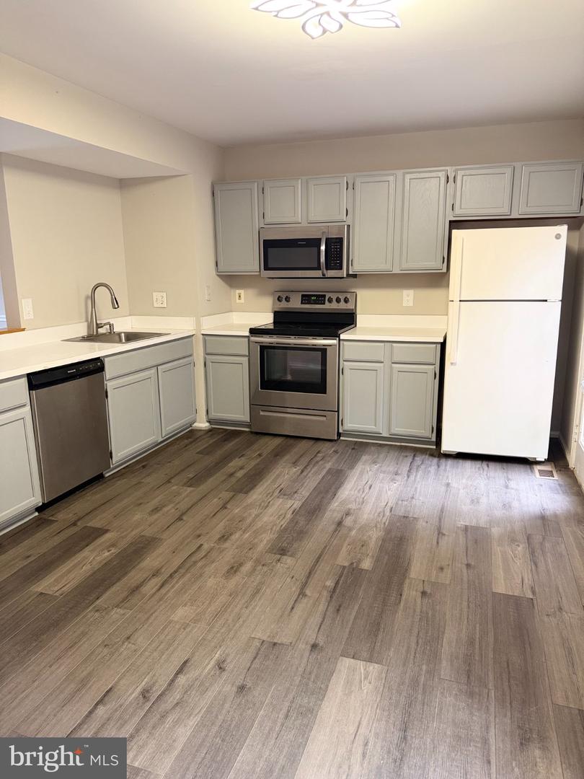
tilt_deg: -12.3
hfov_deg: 56.8
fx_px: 540
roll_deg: +0.9
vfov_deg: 71.6
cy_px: 390
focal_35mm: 24
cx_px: 292
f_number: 1.78
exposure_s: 1/59
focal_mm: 6.76
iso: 320
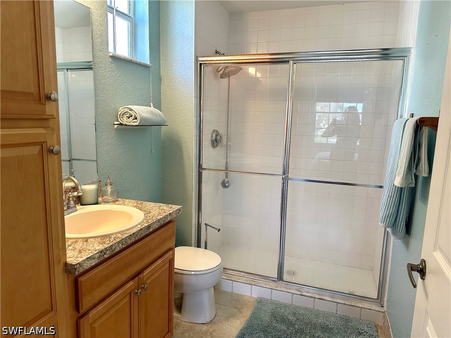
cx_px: 226
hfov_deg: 71.6
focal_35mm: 24
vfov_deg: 56.8
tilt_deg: -8.3
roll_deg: -1.2
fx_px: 313
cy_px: 169
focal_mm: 6.86
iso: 160
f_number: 1.78
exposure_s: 1/120
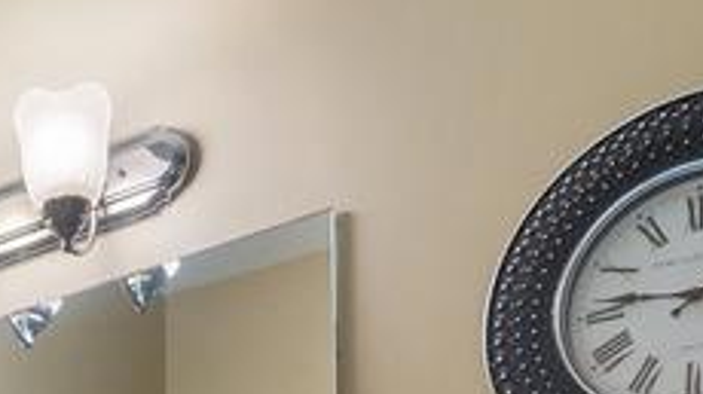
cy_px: 918
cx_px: -64
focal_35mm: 70
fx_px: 1304
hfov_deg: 27.7
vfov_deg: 13.3
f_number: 8
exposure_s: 1/2.5
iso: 800
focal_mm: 10
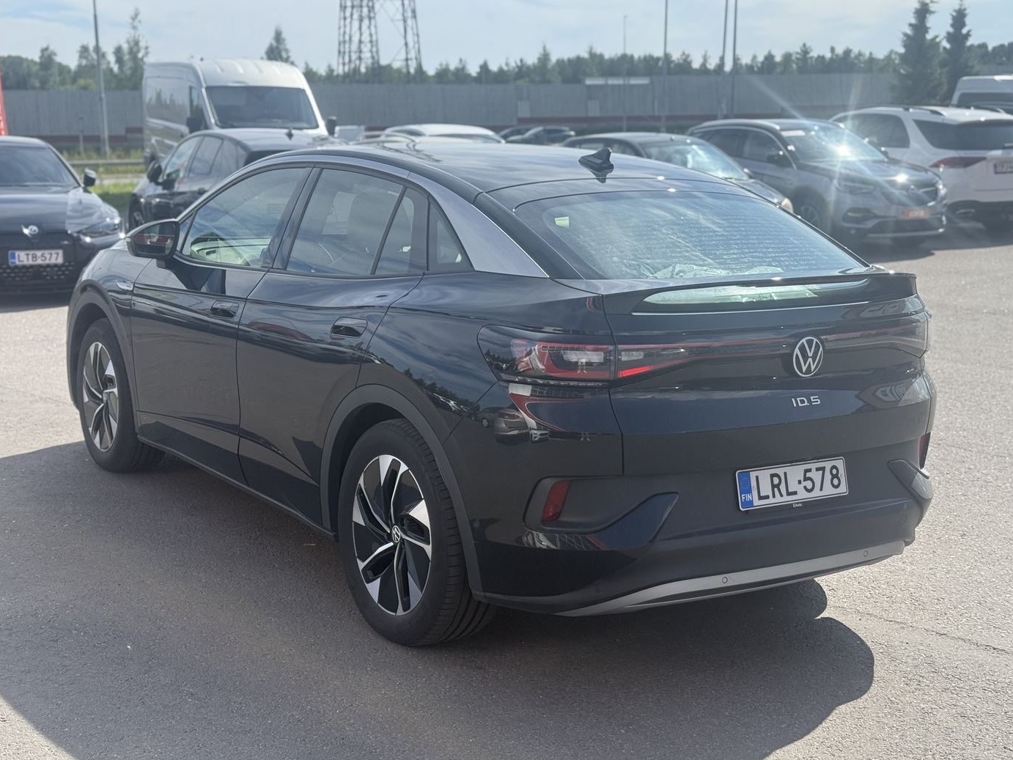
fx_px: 1463
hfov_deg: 38.2
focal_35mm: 50
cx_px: 489
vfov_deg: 29.1
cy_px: 390
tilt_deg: -10.8
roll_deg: +0.7
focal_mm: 6.76
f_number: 1.78
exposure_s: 1/2976
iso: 80
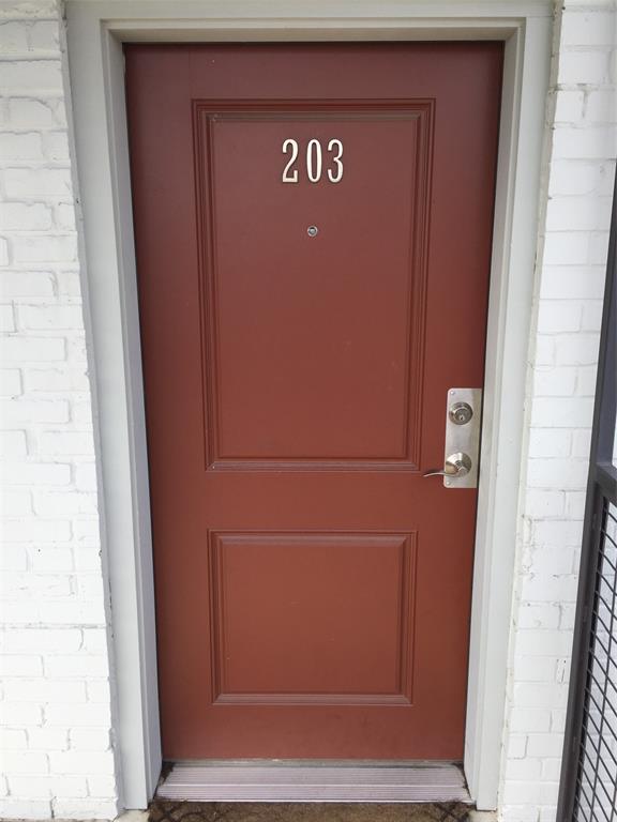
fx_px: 689
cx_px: 308
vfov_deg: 61.7
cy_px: 411
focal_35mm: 29
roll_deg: -0.4
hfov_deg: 48.2
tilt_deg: -12.0
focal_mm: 4.15
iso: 32
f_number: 2.2
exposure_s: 1/557
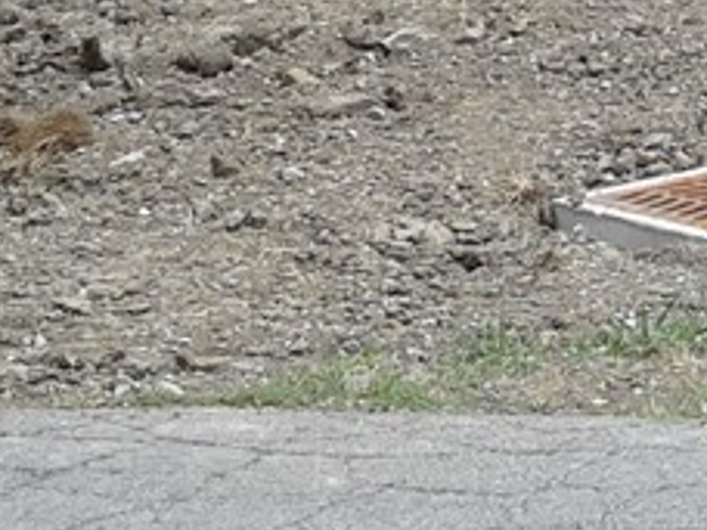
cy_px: -397
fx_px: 3023
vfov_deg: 9.6
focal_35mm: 148
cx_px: 946
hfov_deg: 12.9
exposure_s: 1/135
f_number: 2.2
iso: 50
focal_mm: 3.3
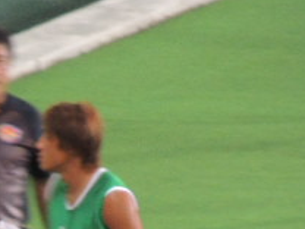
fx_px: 20318
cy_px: 313
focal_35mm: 2306
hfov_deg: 0.9
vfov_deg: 0.6
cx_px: -100
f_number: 5.1
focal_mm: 133.7
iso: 800
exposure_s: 1/25
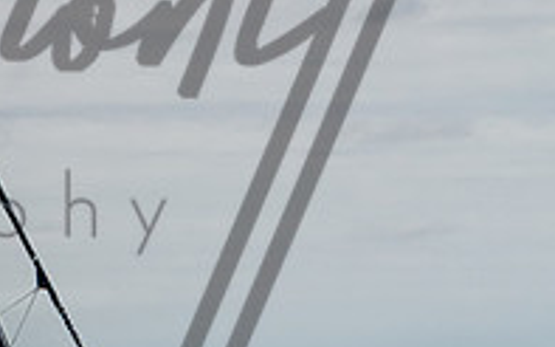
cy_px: -13
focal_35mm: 742
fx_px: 11220
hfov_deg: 2.8
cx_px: 3
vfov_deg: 1.8
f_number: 8
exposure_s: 1/2500
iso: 500
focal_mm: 200
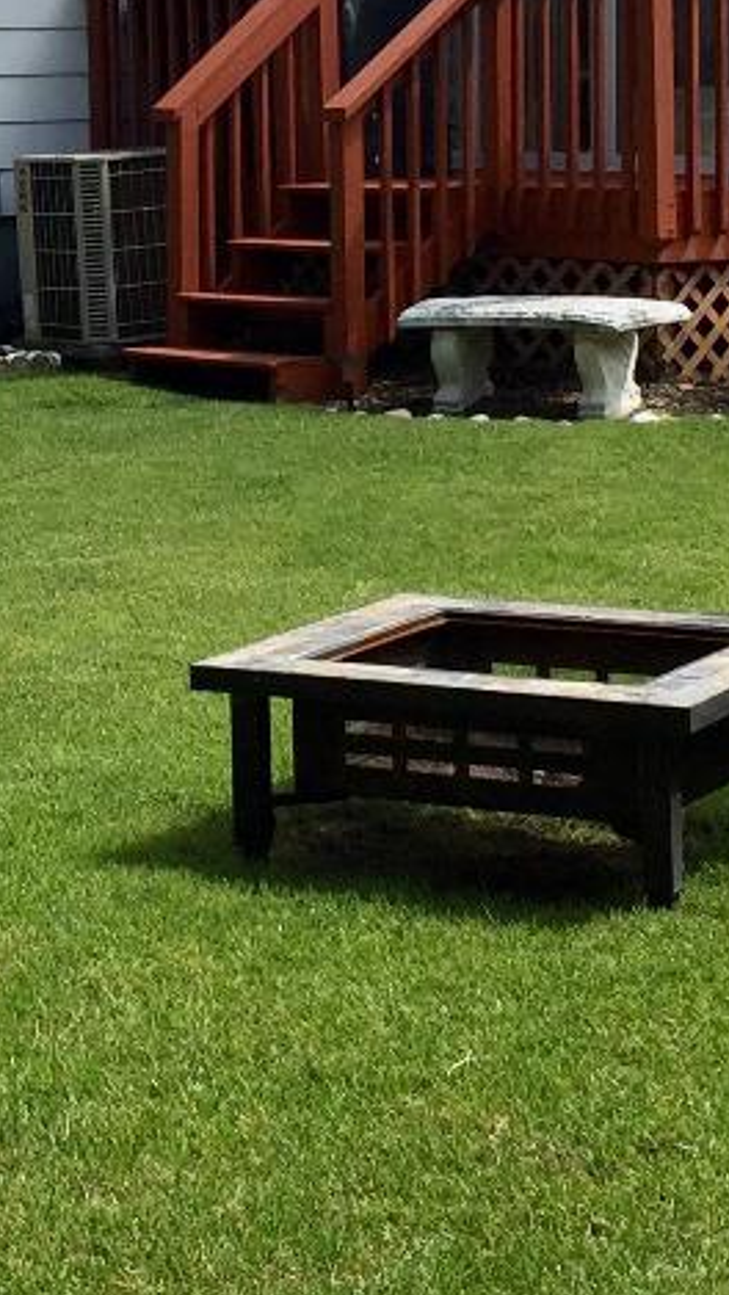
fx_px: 3332
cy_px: 290
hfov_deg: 12.1
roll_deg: -0.3
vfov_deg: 21.8
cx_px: -210
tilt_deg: -2.8
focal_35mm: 97
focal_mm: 4.15
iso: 32
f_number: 2.2
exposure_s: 1/1721
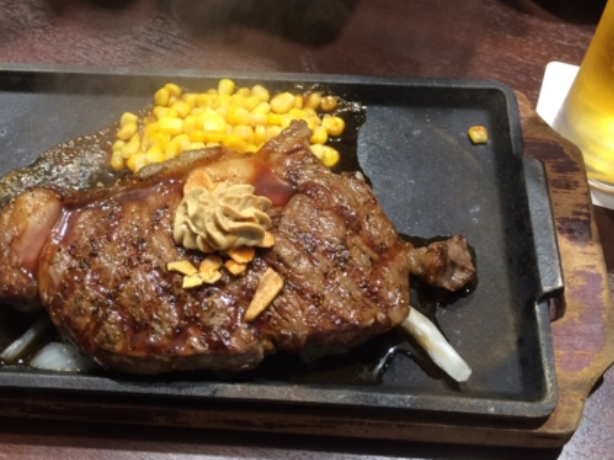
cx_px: 276
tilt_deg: -53.8
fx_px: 780
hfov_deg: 42.9
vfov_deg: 32.7
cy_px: 173
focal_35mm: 44
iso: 40
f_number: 2.2
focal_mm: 4.15
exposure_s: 1/30
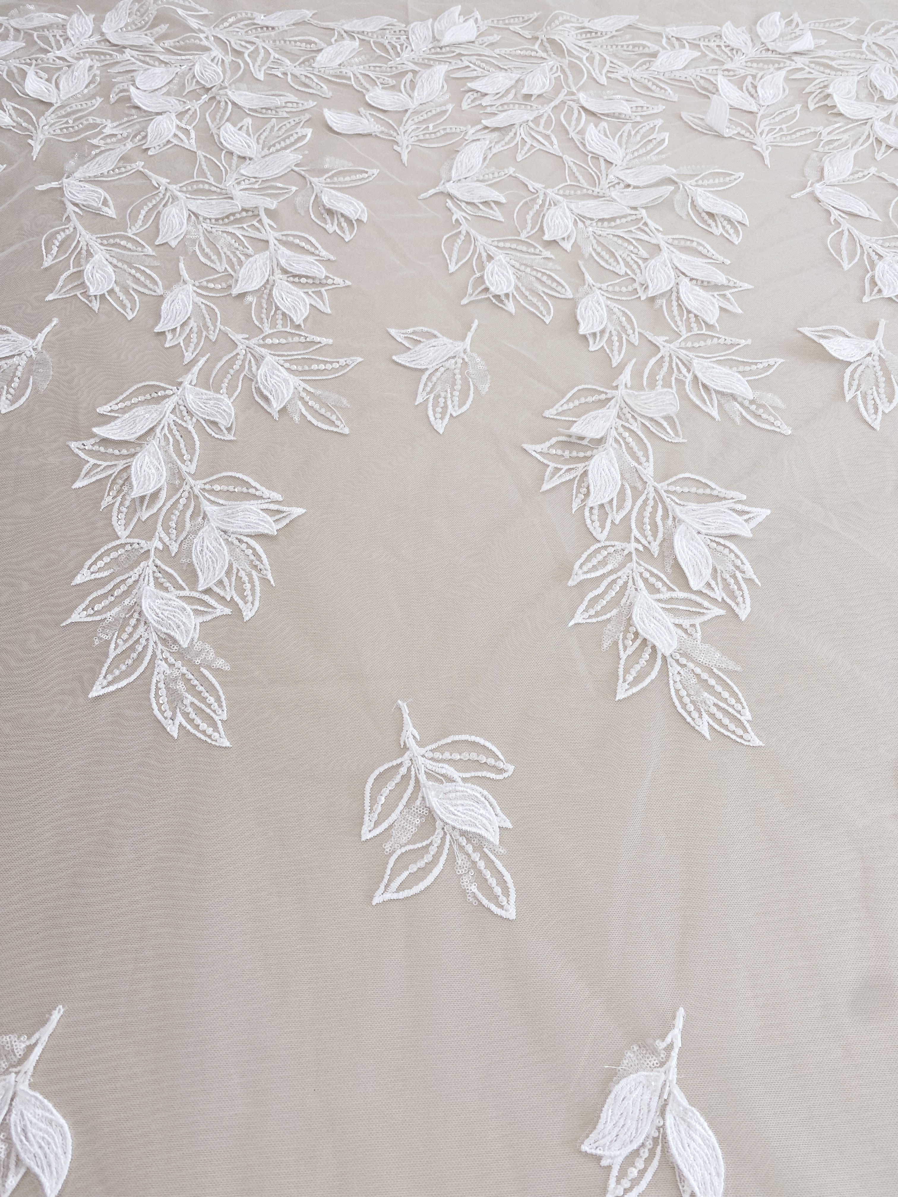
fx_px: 899
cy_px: 598
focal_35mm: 26
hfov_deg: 53.1
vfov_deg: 67.3
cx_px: 449
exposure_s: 1/280
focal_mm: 4.25
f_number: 1.8
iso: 32
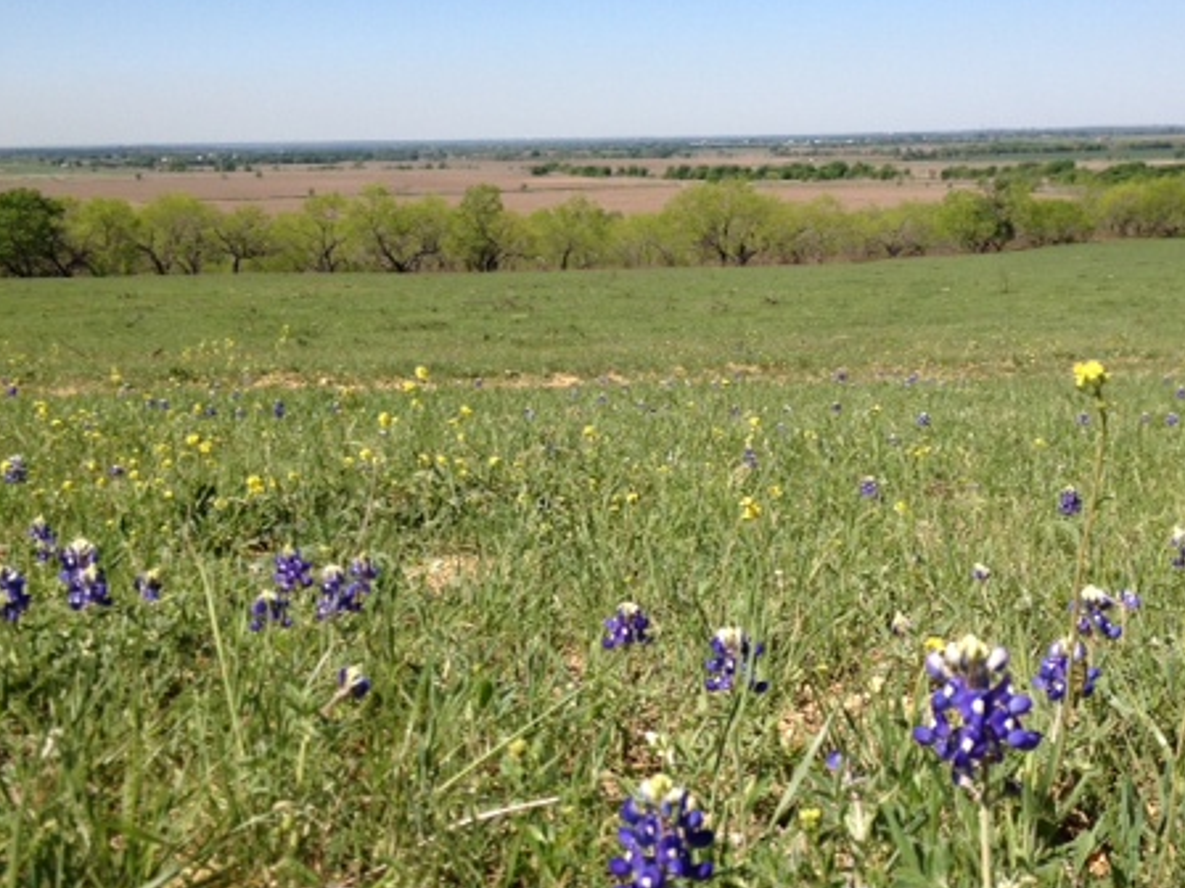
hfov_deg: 38.0
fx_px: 1712
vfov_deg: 29.1
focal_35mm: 50
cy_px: 515
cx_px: 735
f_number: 2.4
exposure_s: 1/1727
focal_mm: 4.28
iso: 50
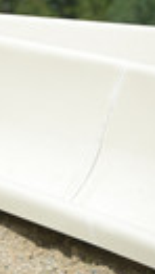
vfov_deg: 3.5
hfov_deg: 1.9
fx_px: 4552
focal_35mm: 625
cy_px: 93
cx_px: -256
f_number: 6.3
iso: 360
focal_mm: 195
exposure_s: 1/1250
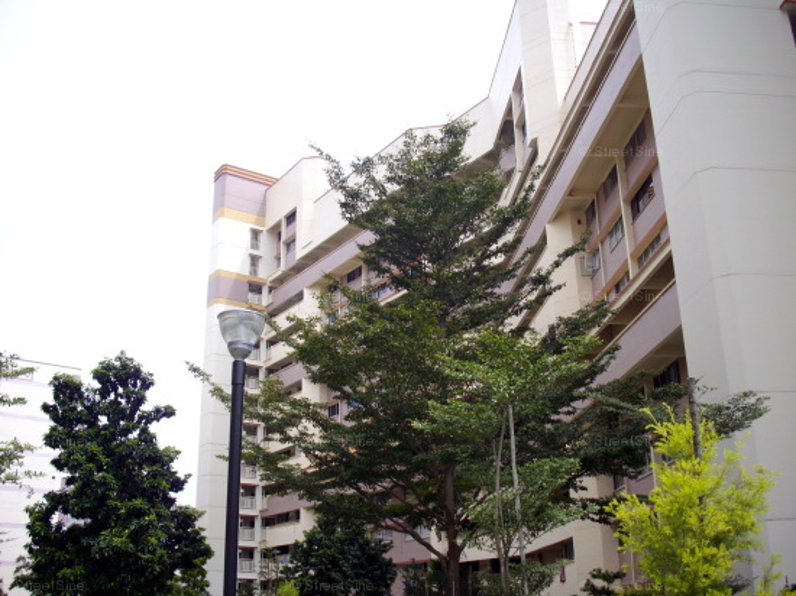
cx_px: 398
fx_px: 850
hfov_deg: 50.2
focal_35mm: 37
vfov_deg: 38.6
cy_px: 298
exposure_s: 1/200
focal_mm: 6.2
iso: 80
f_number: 5.6
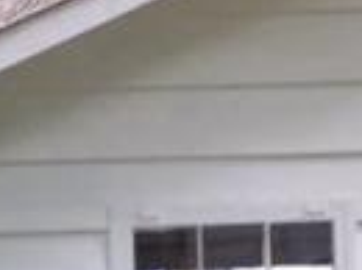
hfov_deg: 8.6
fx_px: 2390
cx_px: -28
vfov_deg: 6.4
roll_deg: +2.1
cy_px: 390
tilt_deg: -7.9
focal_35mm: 229
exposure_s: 1/120
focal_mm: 4.15
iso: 32
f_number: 2.2
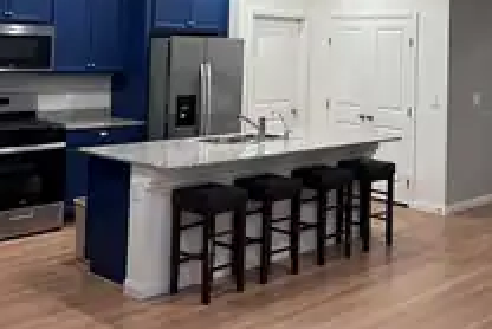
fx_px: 711
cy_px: 24
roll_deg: -1.5
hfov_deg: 37.4
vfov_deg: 25.1
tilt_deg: +1.0
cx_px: 360
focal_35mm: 52
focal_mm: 5.7
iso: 125
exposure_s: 1/60
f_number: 1.5
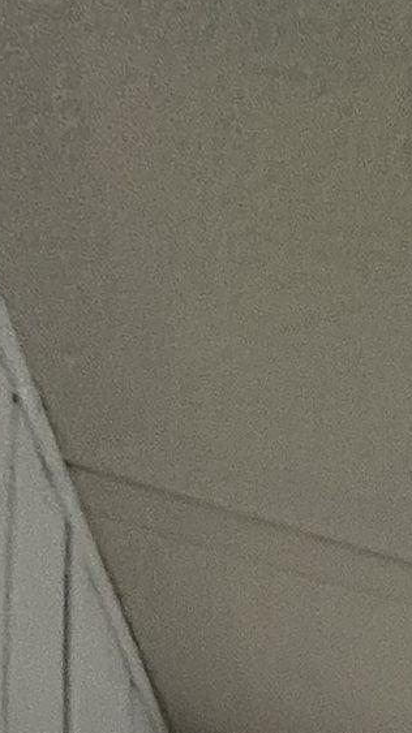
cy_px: 1419
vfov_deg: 20.2
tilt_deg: +2.1
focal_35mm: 58
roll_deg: +1.5
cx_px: 1093
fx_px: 1128
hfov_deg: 13.0
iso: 320
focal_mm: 1.57
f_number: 1.8
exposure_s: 1/60
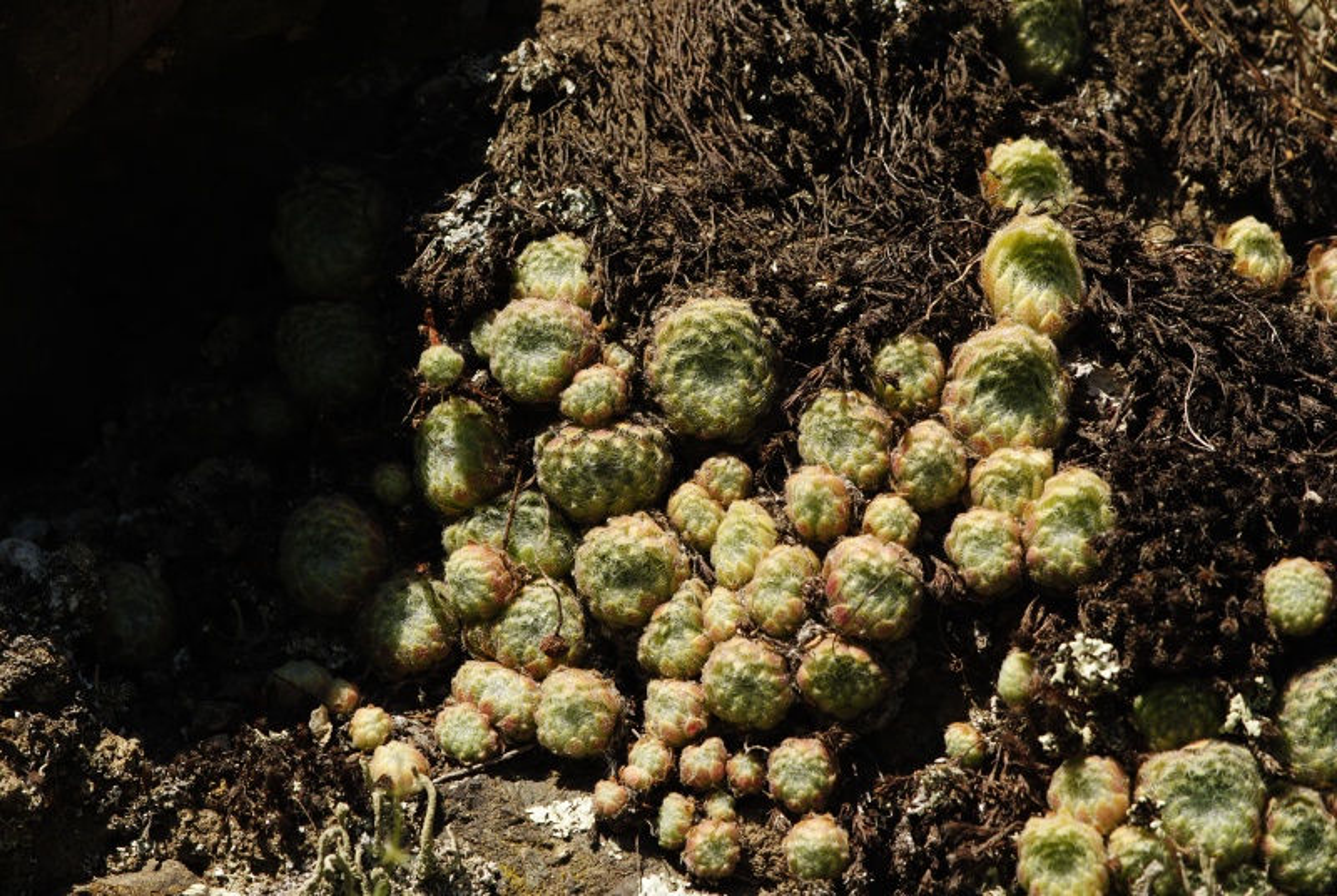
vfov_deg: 10.8
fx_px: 4742
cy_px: 448
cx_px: 668
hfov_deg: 16.0
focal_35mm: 128
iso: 100
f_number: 9
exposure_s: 1/200
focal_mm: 85
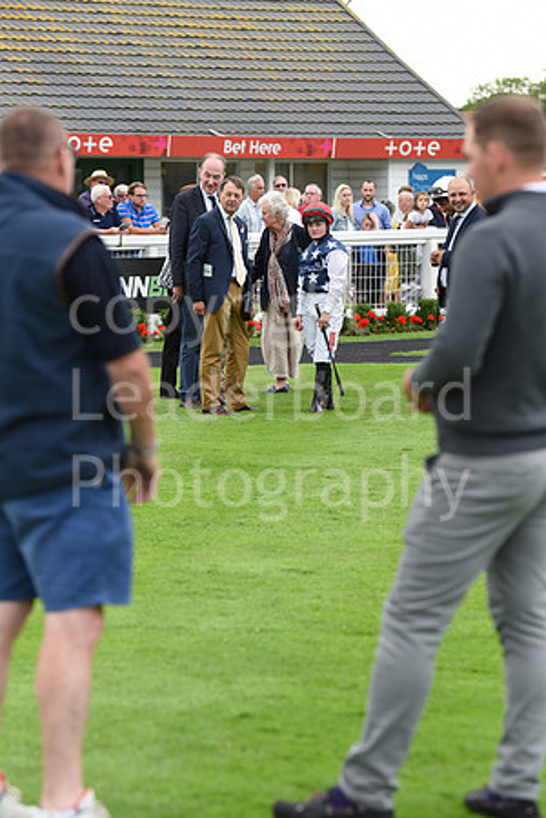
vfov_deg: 15.2
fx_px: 3071
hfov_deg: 10.2
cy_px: 409
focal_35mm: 135
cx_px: 273
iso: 800
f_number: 4.5
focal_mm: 135
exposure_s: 1/800
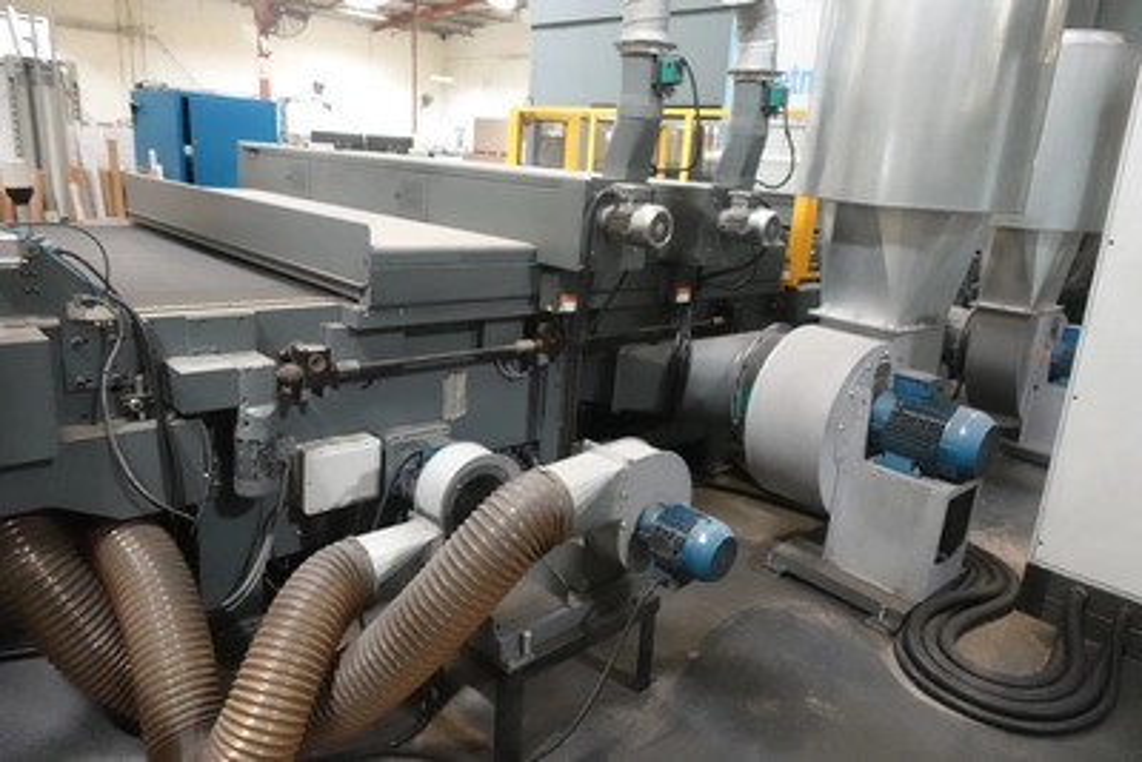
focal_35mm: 24
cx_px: 571
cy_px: 381
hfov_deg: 73.7
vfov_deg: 53.2
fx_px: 762
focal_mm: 8.8
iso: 5000
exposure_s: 1/250
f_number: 1.8
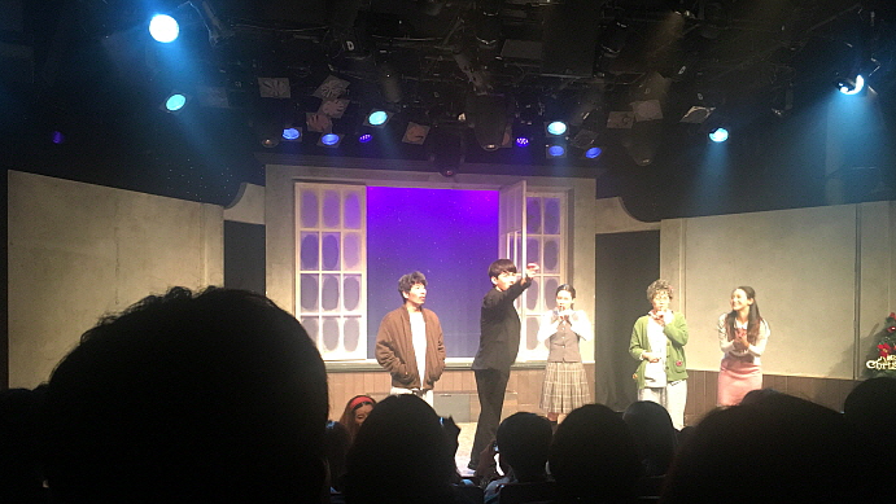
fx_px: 760
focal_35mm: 32
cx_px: 446
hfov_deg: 61.0
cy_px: 328
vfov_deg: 36.4
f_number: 2.2
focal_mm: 4.15
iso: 200
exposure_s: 1/20
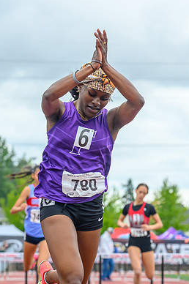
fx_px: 1799
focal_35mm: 228
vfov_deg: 9.0
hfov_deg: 6.0
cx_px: 113
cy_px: 176
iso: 800
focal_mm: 83
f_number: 4.5
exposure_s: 1/1600
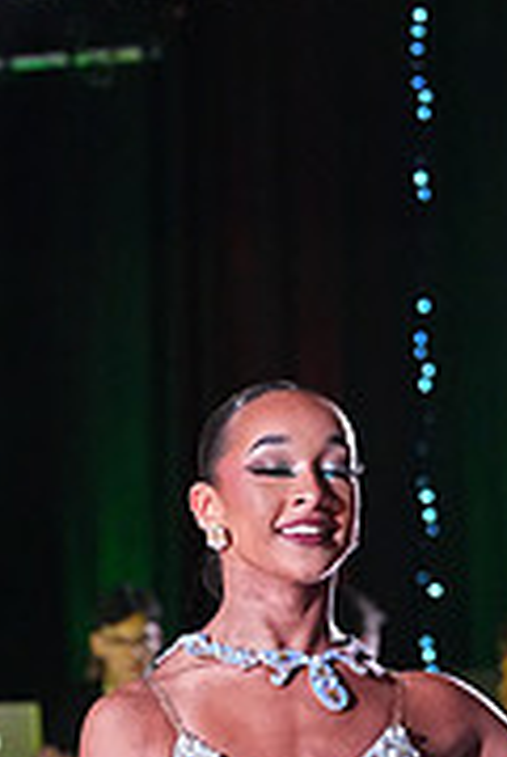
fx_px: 6397
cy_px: 1002
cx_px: 408
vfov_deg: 6.7
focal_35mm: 304
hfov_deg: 4.5
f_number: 5
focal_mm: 94
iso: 10000
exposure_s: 1/400
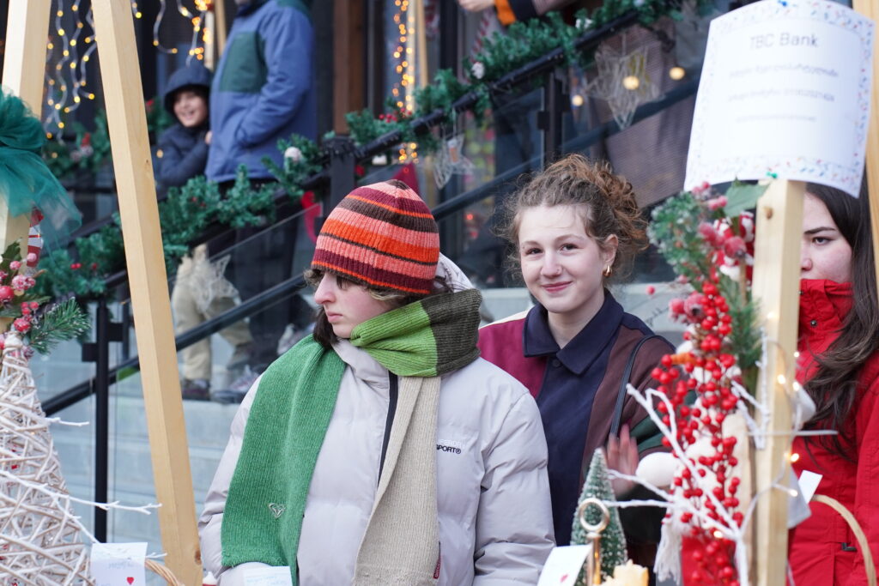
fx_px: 2637
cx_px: 440
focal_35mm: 108
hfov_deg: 18.9
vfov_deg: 12.7
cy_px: 293
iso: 1000
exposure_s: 1/125
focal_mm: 72
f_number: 5
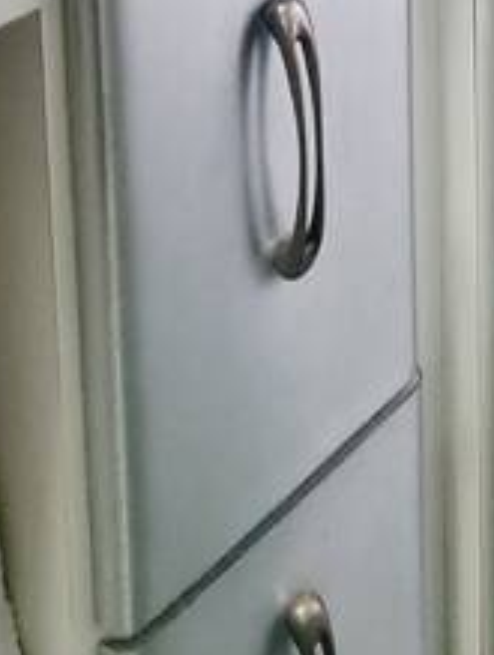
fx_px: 1214
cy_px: -565
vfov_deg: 20.2
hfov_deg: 18.8
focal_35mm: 64
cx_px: 838
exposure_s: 1/60
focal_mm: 2.2
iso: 320
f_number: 2.2
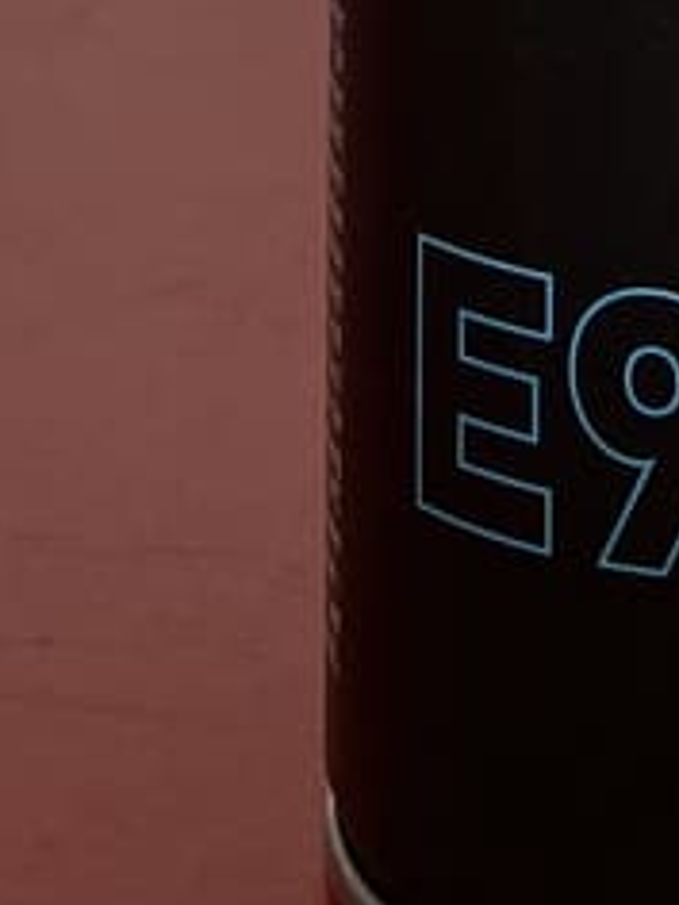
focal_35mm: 176
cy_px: -1484
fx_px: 4603
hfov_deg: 8.3
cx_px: 882
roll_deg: -0.4
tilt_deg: +0.1
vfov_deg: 9.6
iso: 100
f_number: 1.8
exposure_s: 1/100
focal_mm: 4.25
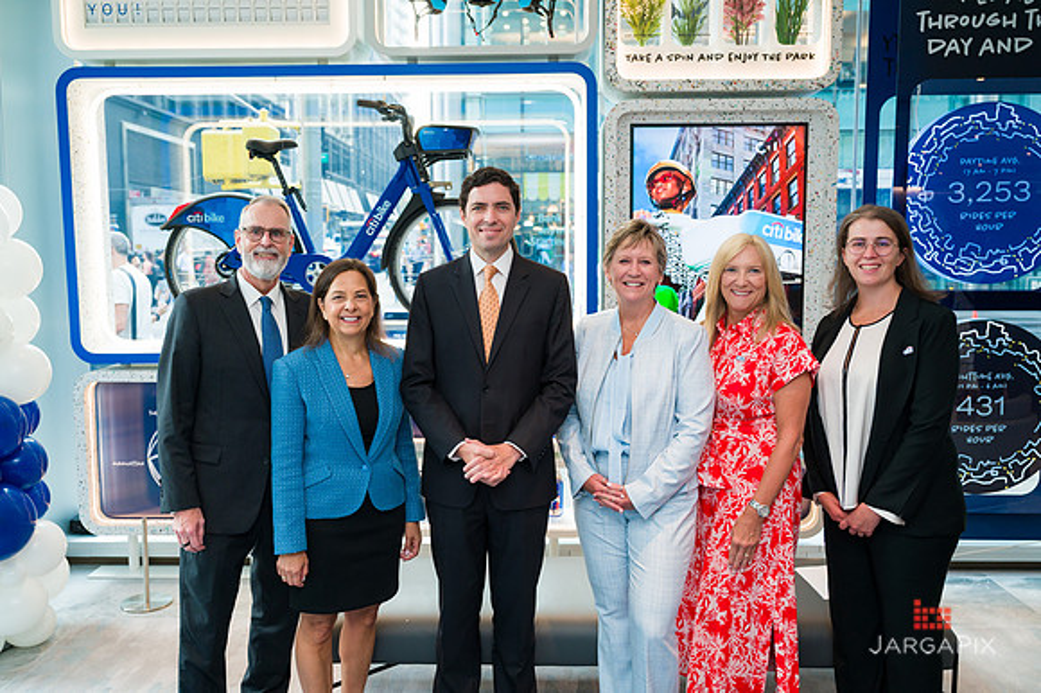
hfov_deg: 59.2
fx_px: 915
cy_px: 334
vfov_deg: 41.5
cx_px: 501
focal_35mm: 32
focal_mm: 30.5
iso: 400
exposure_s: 1/200
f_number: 3.5
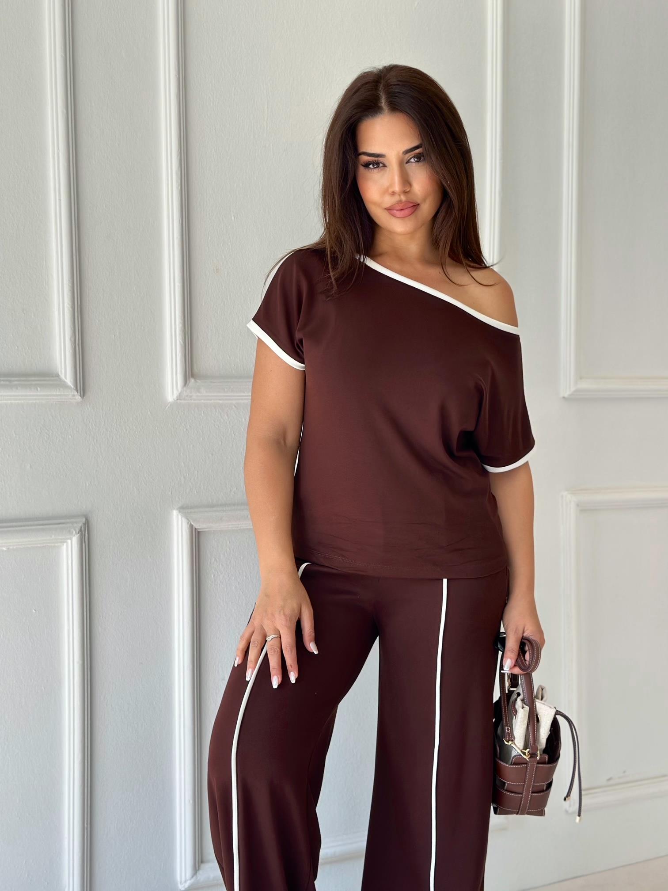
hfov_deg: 30.3
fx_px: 1235
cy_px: 446
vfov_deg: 39.7
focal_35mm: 48
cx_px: 334
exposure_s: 1/471
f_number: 1.78
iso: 80
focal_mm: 6.86
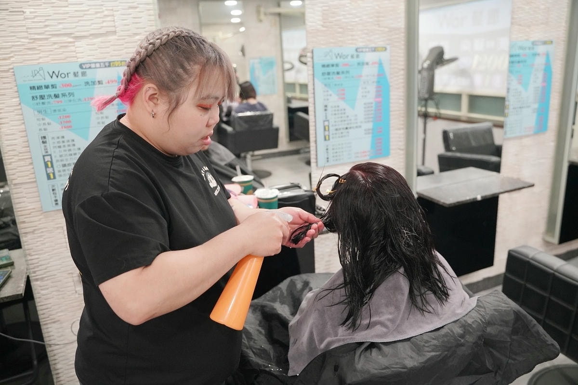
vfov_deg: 45.0
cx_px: 289
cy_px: 192
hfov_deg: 63.7
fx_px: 466
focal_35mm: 29
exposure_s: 1/160
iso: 5000
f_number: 4
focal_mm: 29
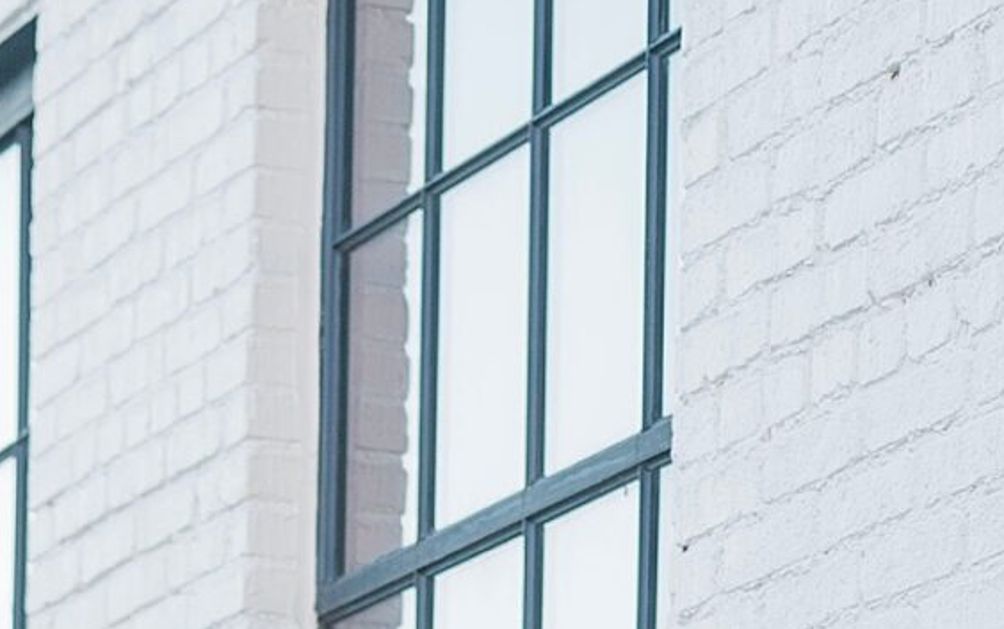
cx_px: 8
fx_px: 6323
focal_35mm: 231
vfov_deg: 5.4
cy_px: 1677
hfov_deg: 9.0
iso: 500
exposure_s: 1/800
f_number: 2.8
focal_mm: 50
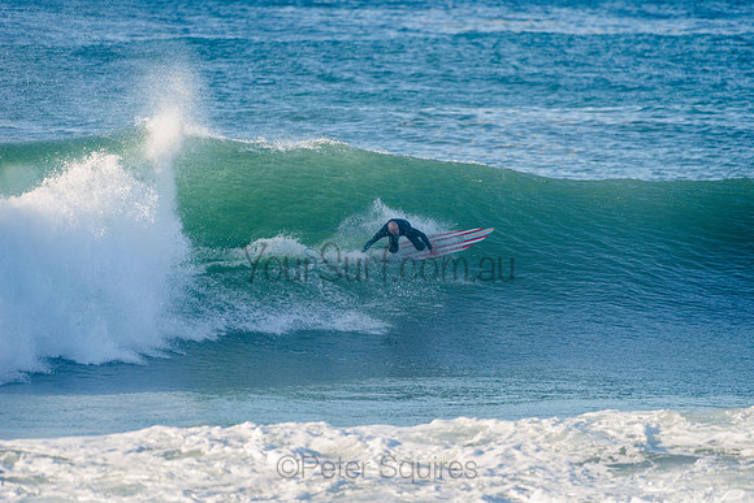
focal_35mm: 500
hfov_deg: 4.1
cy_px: 252
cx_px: 377
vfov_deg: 2.8
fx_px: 10474
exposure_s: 1/1600
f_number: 5.6
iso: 250
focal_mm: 500
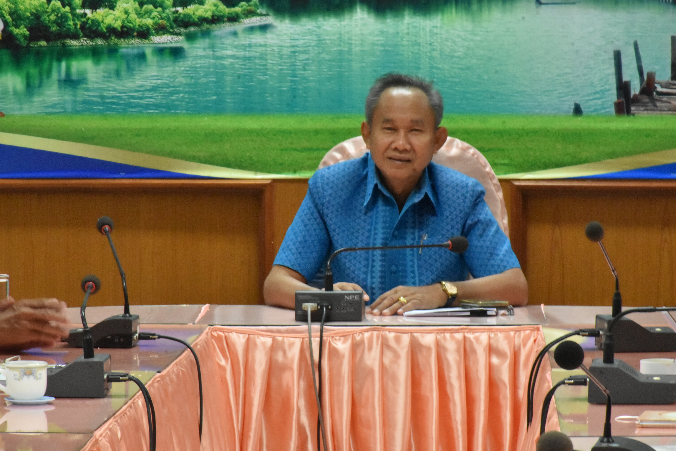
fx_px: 1465
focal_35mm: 78
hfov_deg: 26.0
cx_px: 338
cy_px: 226
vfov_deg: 17.5
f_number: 20
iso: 3200
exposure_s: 1/13
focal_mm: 52
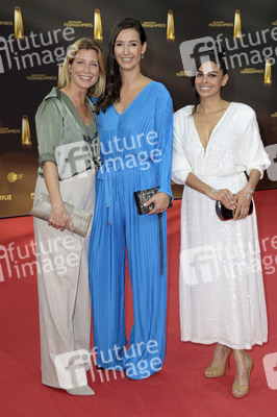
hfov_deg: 21.9
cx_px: 138
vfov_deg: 32.4
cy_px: 208
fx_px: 717
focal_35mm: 62
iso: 800
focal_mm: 62
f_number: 6.3
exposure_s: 1/250
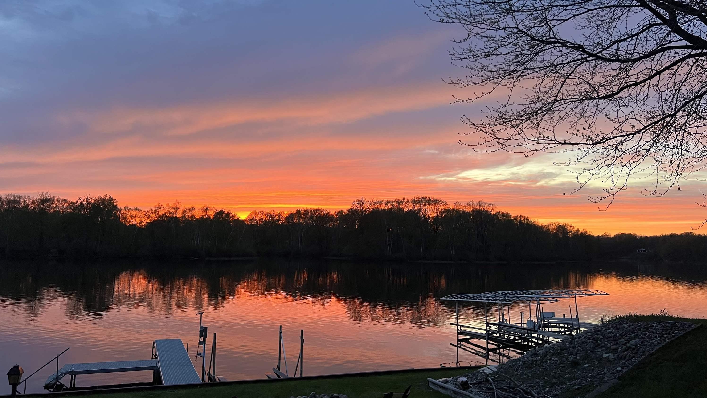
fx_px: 544
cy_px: 177
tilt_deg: +7.2
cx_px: 359
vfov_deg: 40.1
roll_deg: -1.8
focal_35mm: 29
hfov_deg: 66.1
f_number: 1.5
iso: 200
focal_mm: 5.7
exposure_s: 1/60
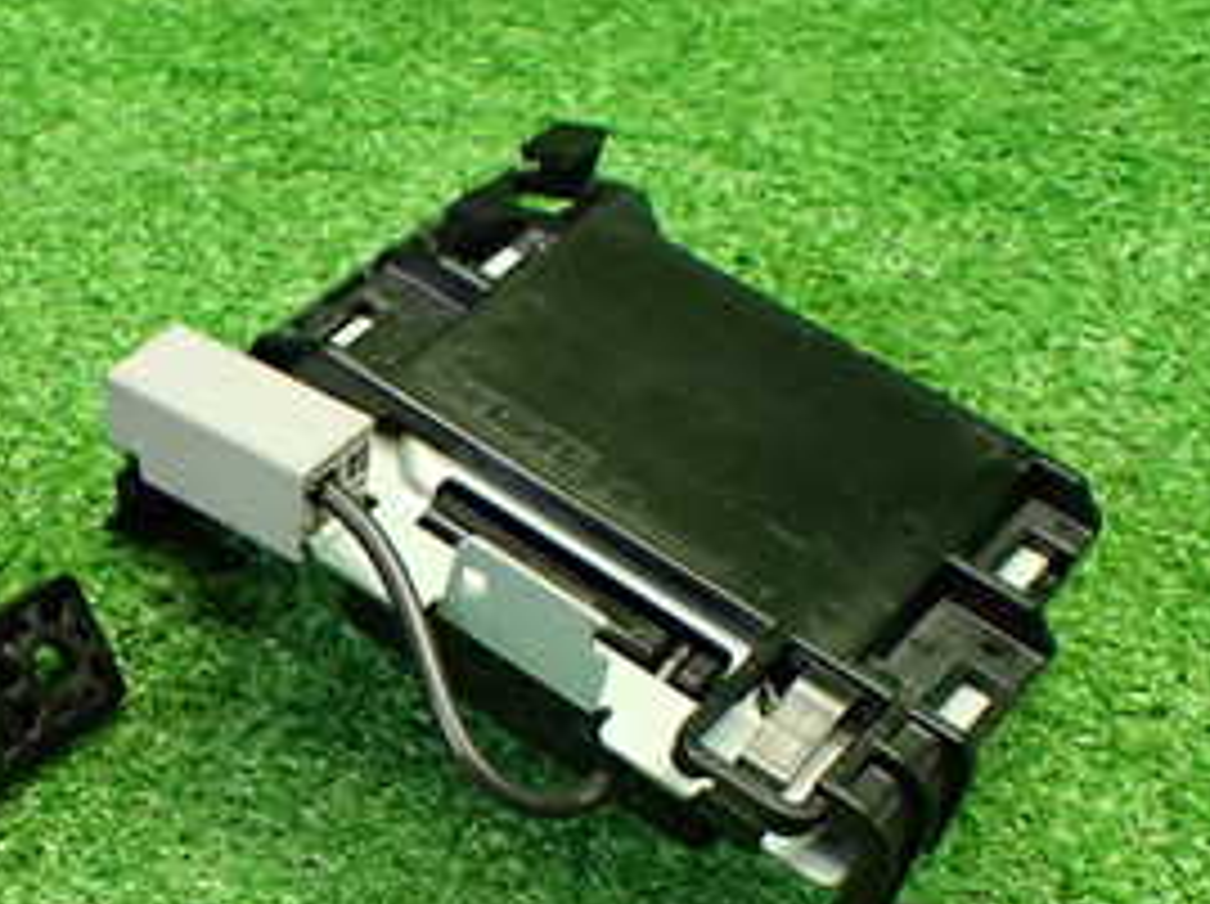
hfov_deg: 27.8
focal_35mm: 67
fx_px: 2339
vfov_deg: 21.6
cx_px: 94
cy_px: 715
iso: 800
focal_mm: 5.4
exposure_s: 1/125
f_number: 2.3
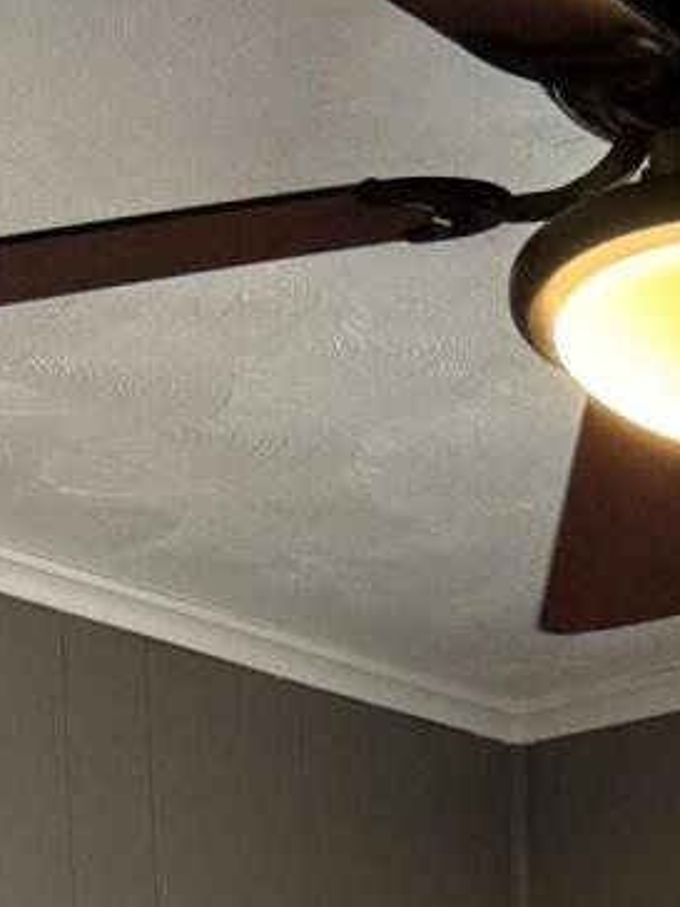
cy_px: 1911
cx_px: 765
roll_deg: +1.1
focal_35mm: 132
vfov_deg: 12.7
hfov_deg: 11.1
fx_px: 3457
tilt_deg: -3.9
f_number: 1.78
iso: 200
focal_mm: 6.76
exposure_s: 1/60
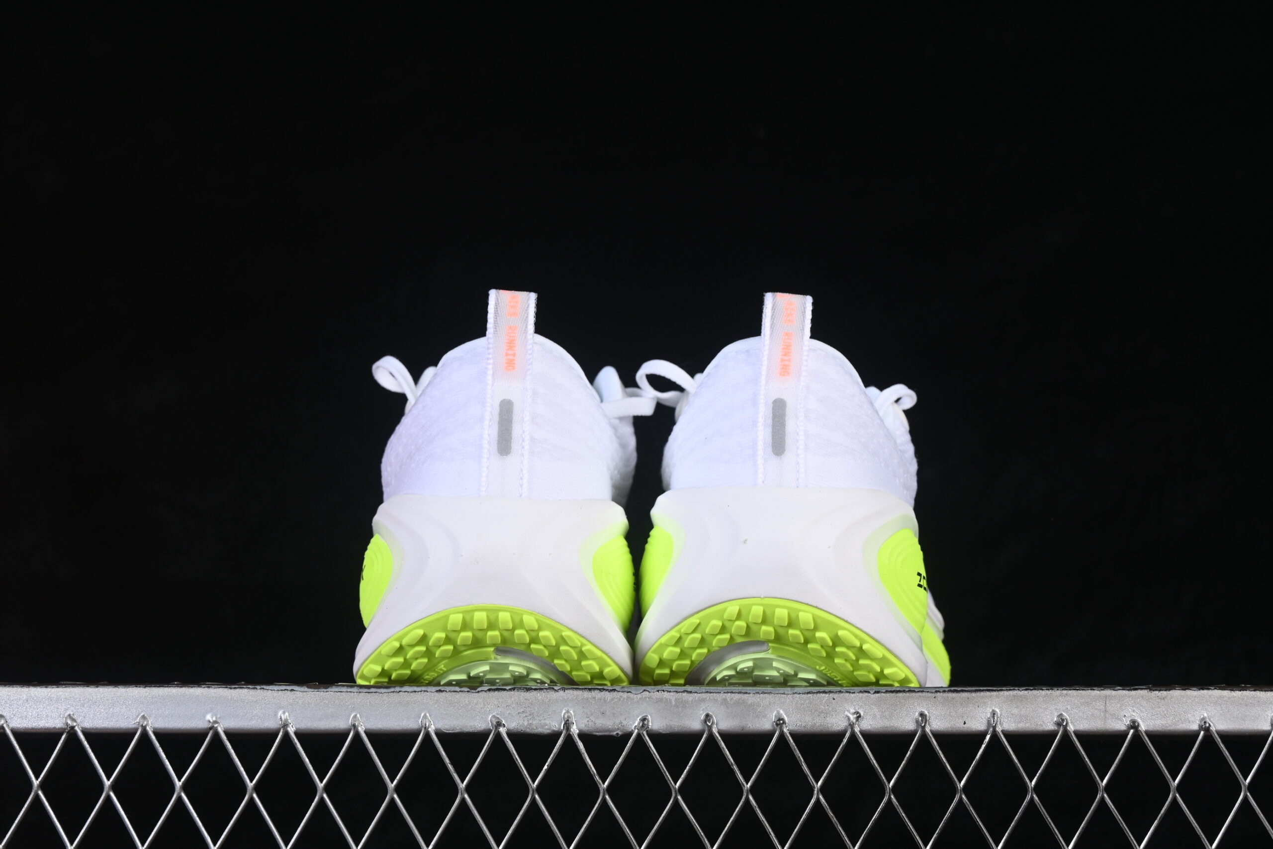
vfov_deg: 18.2
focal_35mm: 75
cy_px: 424
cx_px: 636
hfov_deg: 27.0
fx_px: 2652
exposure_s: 1/80
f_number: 8
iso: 160
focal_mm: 50
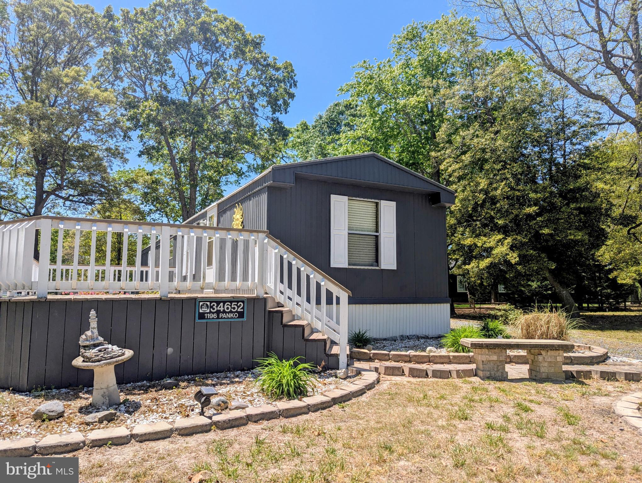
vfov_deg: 56.9
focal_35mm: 24
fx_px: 446
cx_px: 321
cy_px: 242
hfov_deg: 71.5
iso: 54
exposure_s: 1/1825
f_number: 1.85
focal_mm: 6.81
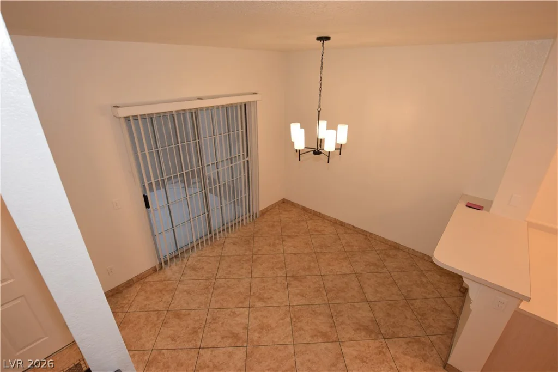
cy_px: 186
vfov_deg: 72.1
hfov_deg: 95.0
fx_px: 256
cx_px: 279
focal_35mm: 16
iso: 800
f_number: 5
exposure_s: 1/100
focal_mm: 11
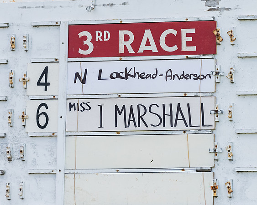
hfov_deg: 4.6
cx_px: 136
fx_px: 3171
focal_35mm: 417
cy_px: 96
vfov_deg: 3.7
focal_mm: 200
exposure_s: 1/4000
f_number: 4
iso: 400
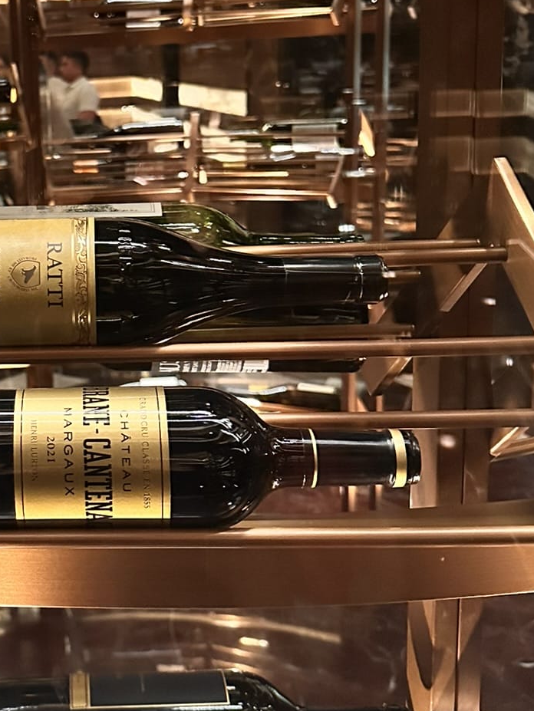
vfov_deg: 35.9
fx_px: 1089
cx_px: 14
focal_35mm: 53
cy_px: 260
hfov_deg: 26.3
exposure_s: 1/40
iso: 1000
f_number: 1.78
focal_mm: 6.86
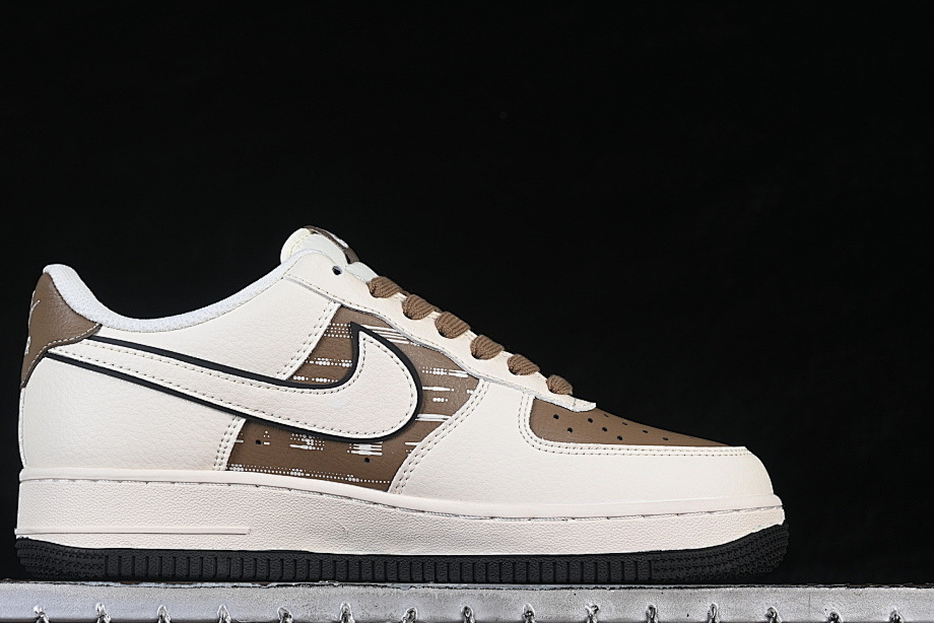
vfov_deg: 15.5
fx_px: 2284
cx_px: 389
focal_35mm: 88
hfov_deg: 23.1
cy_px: 358
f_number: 8
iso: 160
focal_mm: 50
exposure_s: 1/80
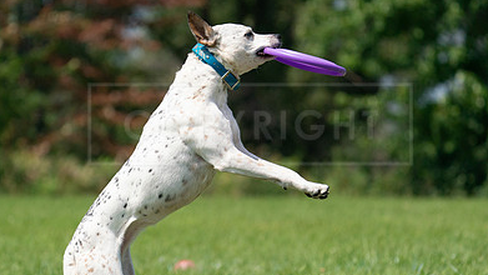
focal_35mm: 367
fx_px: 4749
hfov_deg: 5.9
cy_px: 146
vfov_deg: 3.3
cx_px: 207
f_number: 5.6
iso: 500
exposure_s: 1/4000
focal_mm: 236
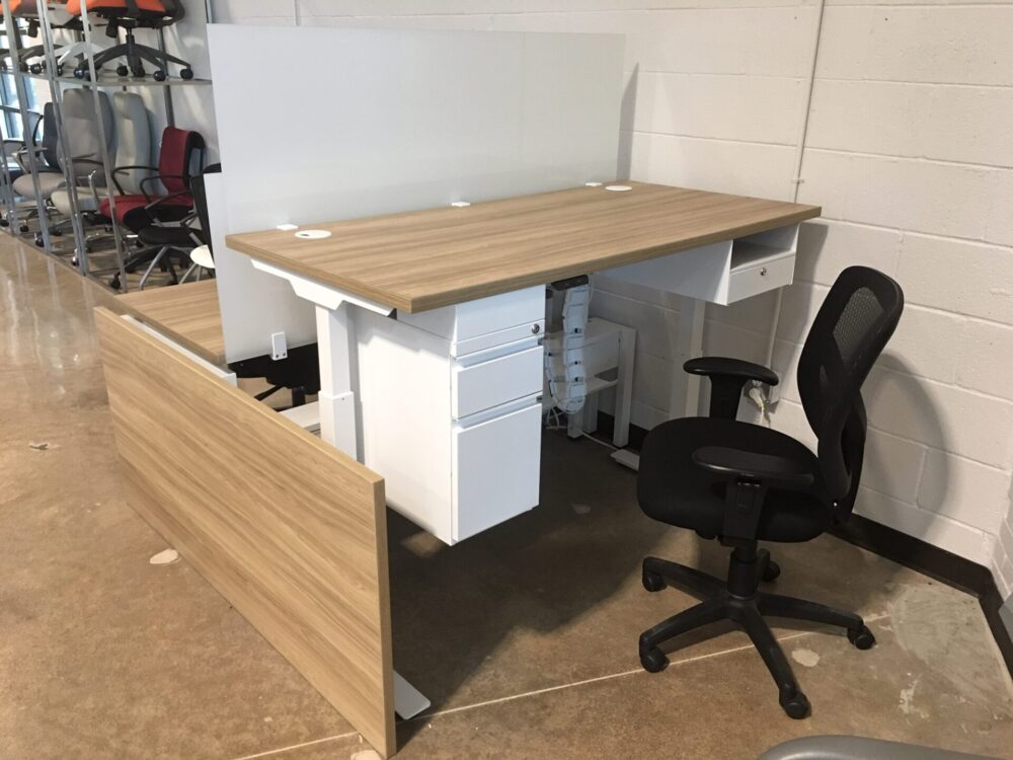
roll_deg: -0.2
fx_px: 849
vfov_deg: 48.2
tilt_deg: -20.6
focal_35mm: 29
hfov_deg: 61.7
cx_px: 506
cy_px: 380
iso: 64
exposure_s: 1/15
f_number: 2.2
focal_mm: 4.15
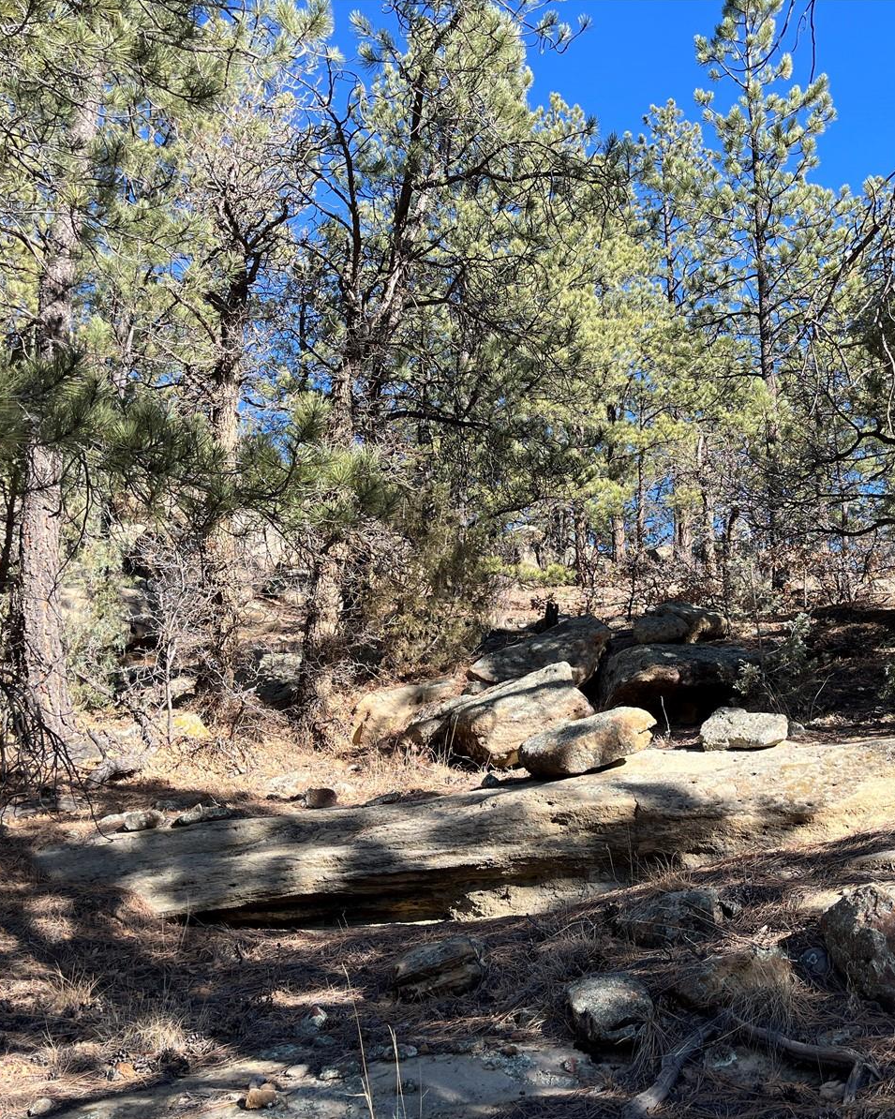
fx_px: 1126
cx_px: 557
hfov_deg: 43.0
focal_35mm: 34
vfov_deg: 52.8
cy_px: 560
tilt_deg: +17.5
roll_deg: +1.8
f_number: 1.6
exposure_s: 1/935
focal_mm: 5.1
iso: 50
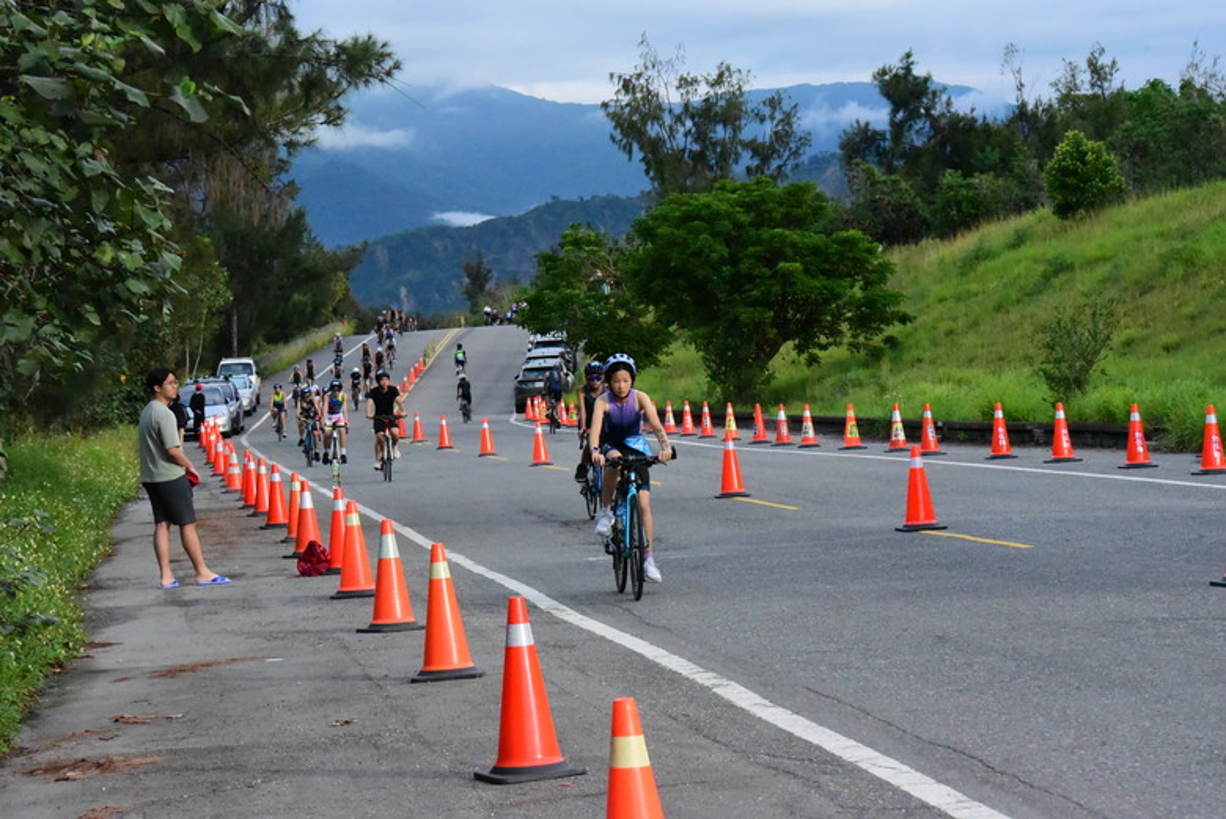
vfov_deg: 12.2
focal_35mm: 112
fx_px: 3816
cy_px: 410
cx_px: 613
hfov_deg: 18.3
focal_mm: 112
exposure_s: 1/3200
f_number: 14
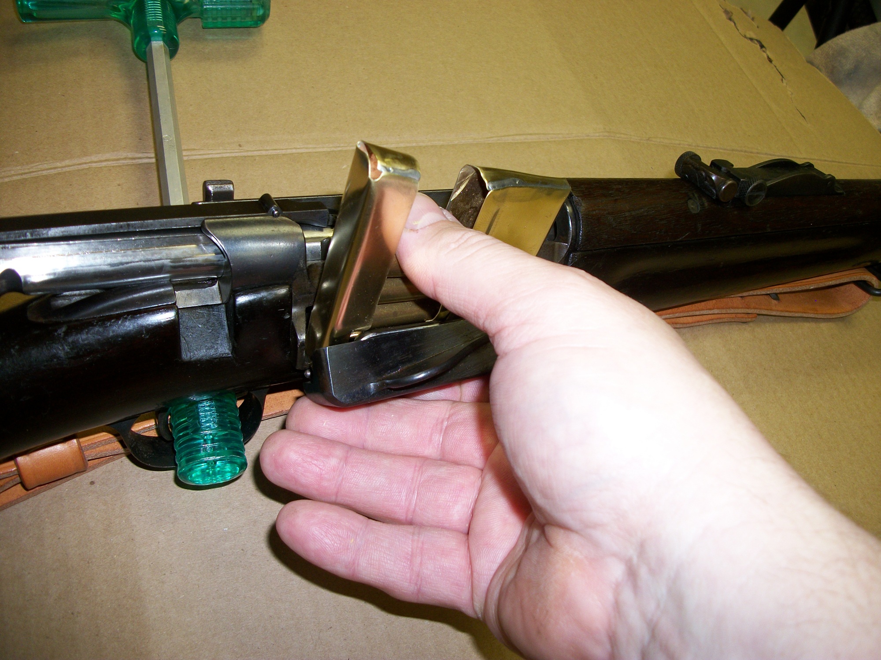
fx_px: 814
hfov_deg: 56.8
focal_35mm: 32
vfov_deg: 44.2
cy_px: 330
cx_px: 440
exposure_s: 1/60
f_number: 2.9
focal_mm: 5.7
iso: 80
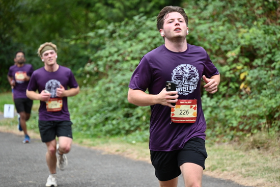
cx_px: 140
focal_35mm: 200
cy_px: 94
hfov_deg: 10.3
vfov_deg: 6.9
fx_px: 1556
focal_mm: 200
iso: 450
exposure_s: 1/250
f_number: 6.3
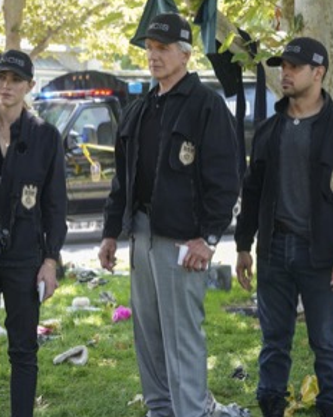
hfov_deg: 13.6
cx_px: 90
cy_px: 200
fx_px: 1395
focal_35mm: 113
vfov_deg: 17.0
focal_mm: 70
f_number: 6.3
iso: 2500
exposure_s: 1/400
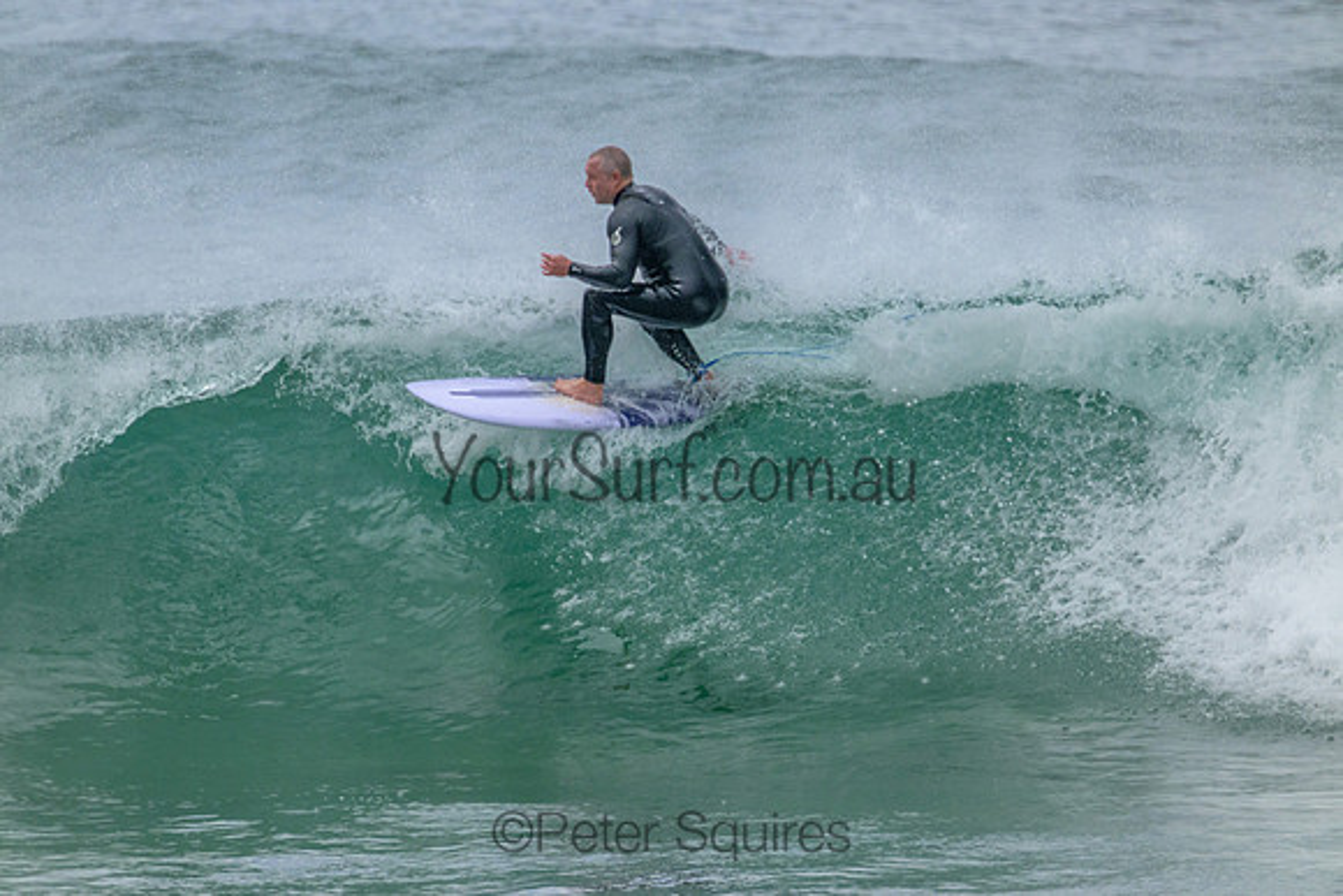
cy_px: 448
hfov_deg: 2.6
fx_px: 29850
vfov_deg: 1.7
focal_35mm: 800
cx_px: 672
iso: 2500
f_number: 11
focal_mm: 800
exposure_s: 1/1600
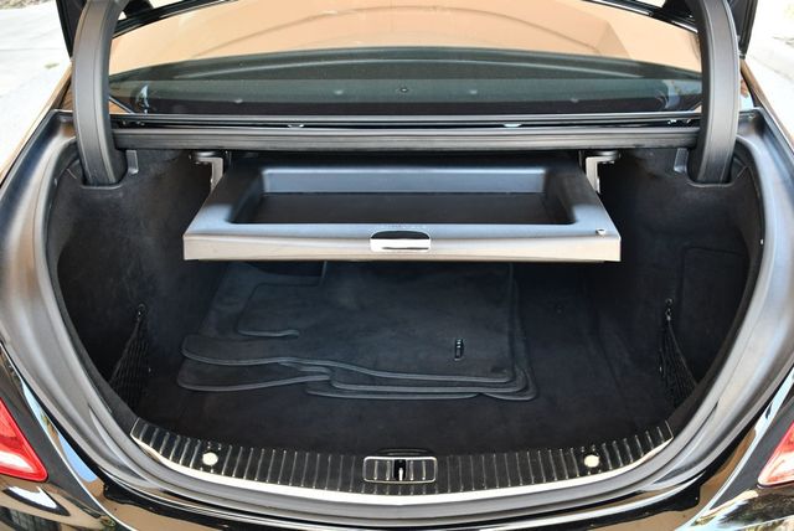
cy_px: 266
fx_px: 795
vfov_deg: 36.9
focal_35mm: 36
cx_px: 397
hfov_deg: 53.1
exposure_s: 1/200
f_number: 3.5
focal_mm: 18
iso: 800
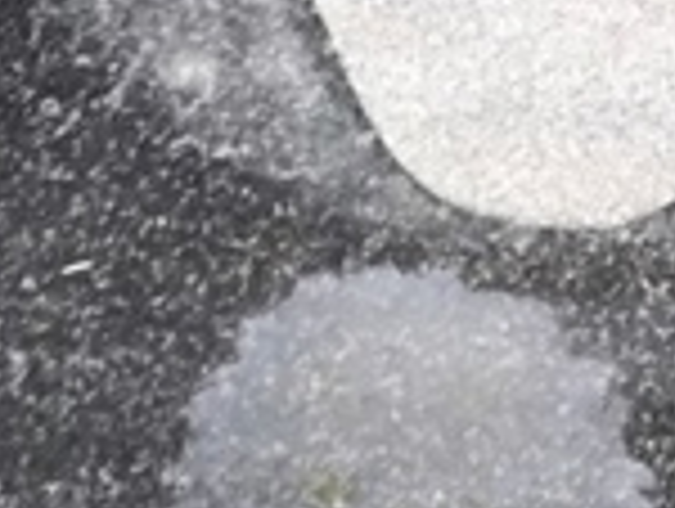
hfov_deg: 7.4
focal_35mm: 266
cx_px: 218
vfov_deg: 5.5
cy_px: 1020
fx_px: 5195
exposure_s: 1/60
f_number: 1.7
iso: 100
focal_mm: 4.71
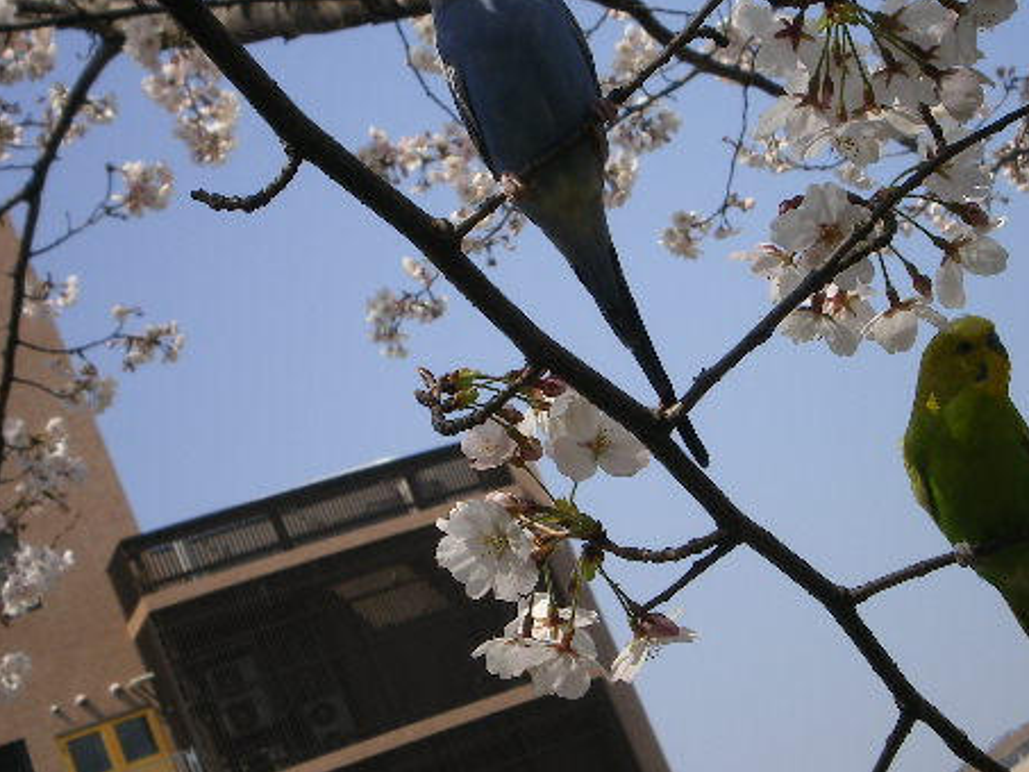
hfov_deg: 20.4
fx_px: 2854
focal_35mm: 96
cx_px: 613
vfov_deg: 15.4
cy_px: 300
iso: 64
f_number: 6.2
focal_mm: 11.3
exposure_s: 1/250
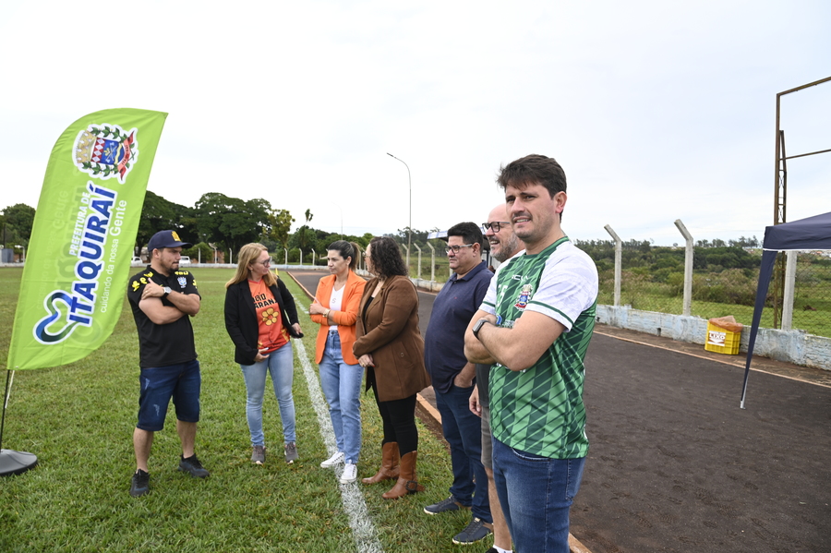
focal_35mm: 24
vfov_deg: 53.1
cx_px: 416
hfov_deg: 73.8
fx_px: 554
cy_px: 276
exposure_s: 1/80
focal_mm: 24
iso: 200
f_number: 6.3
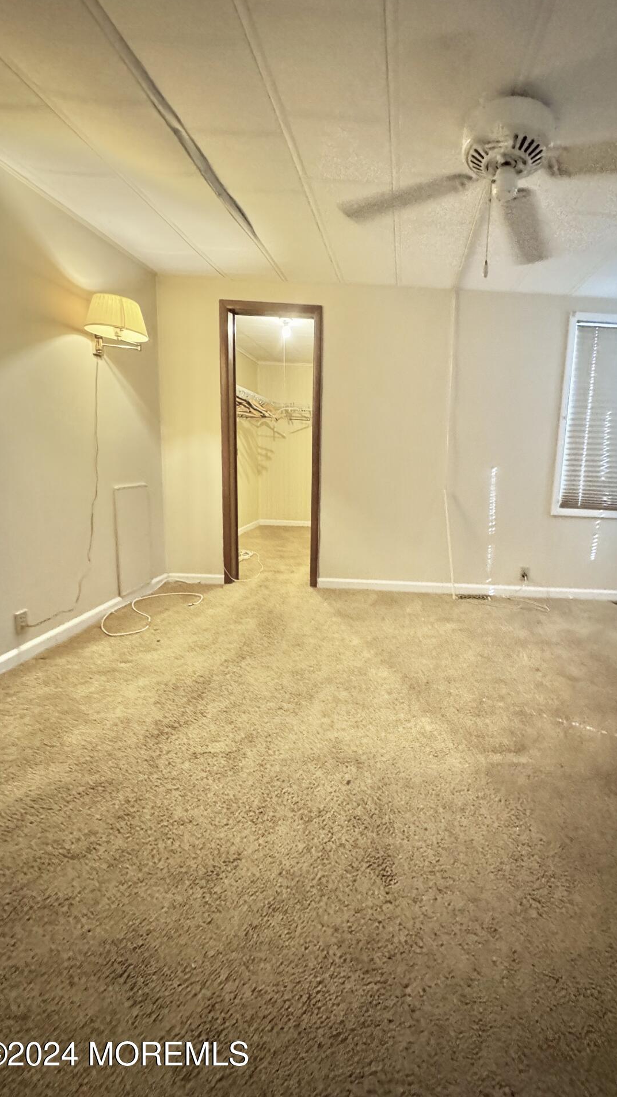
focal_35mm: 16
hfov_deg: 65.3
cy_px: 532
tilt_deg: -9.5
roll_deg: -1.6
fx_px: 466
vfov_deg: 99.3
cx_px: 412
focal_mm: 2.22
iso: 1000
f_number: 2.2
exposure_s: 1/40
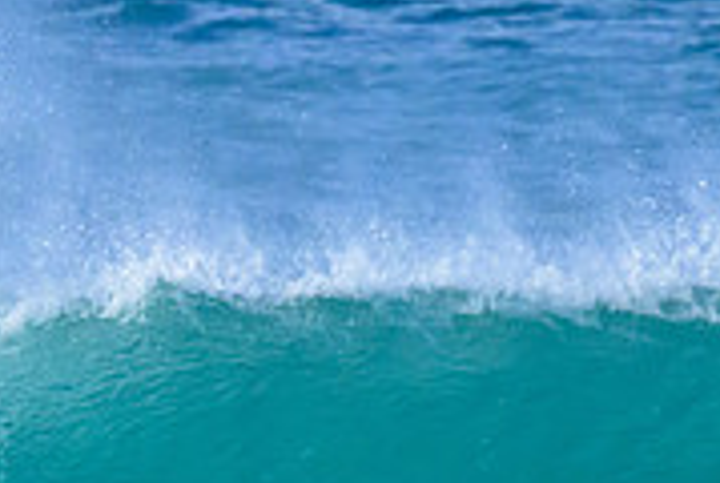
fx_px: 44753
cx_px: 378
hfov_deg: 0.9
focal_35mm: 2234
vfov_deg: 0.6
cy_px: 670
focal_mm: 690
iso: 14400
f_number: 11
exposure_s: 1/2500
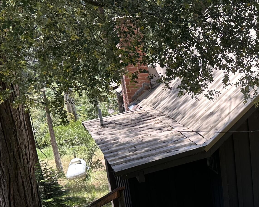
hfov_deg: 27.9
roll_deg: +4.2
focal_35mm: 62
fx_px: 475
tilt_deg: -15.4
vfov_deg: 24.4
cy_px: 143
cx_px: 283
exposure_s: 1/604
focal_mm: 6.86
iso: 80
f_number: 1.78
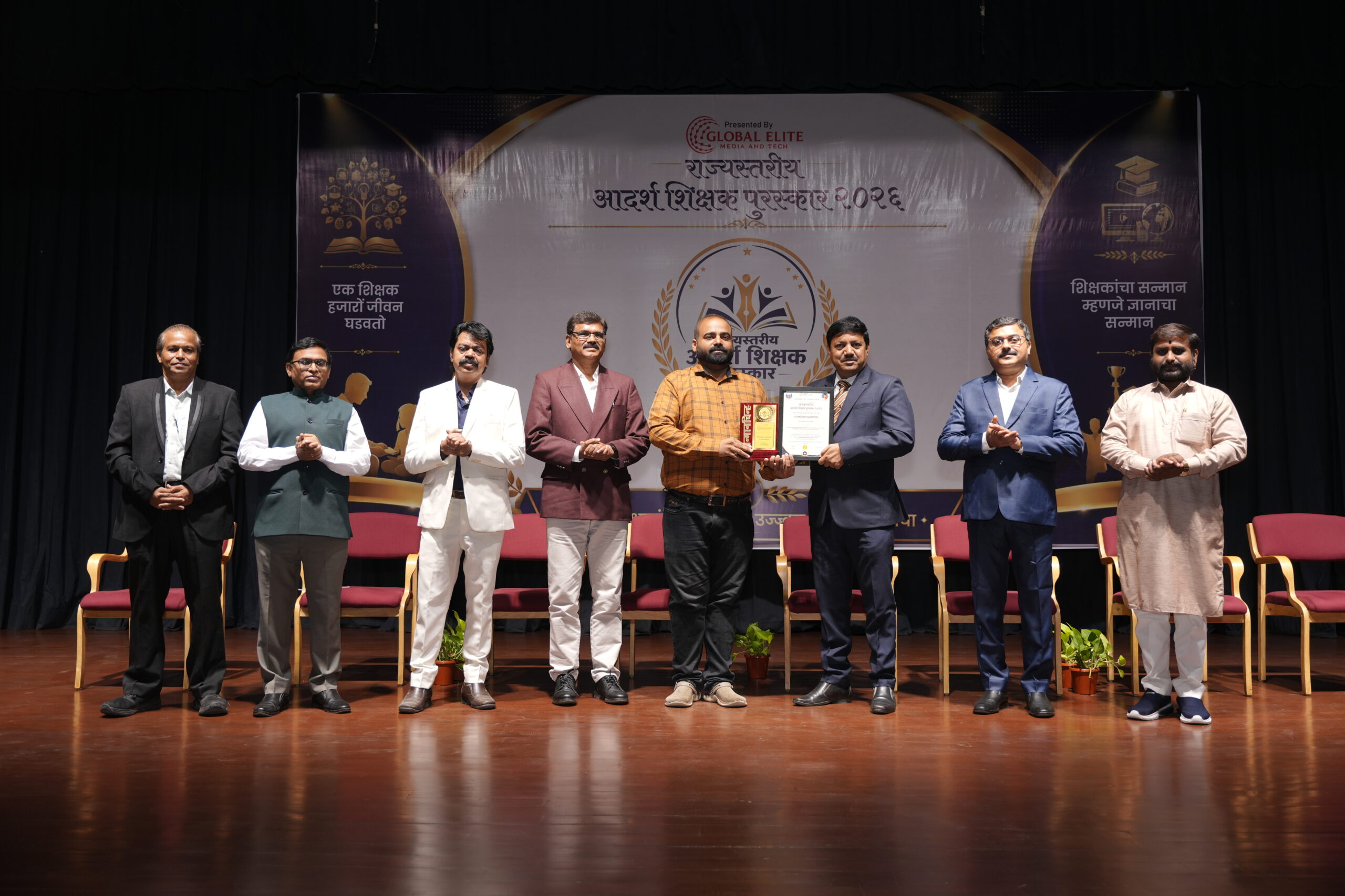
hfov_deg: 59.3
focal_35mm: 32
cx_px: 672
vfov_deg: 41.6
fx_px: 1181
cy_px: 448
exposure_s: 1/100
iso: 400
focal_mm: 31.6
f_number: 3.2
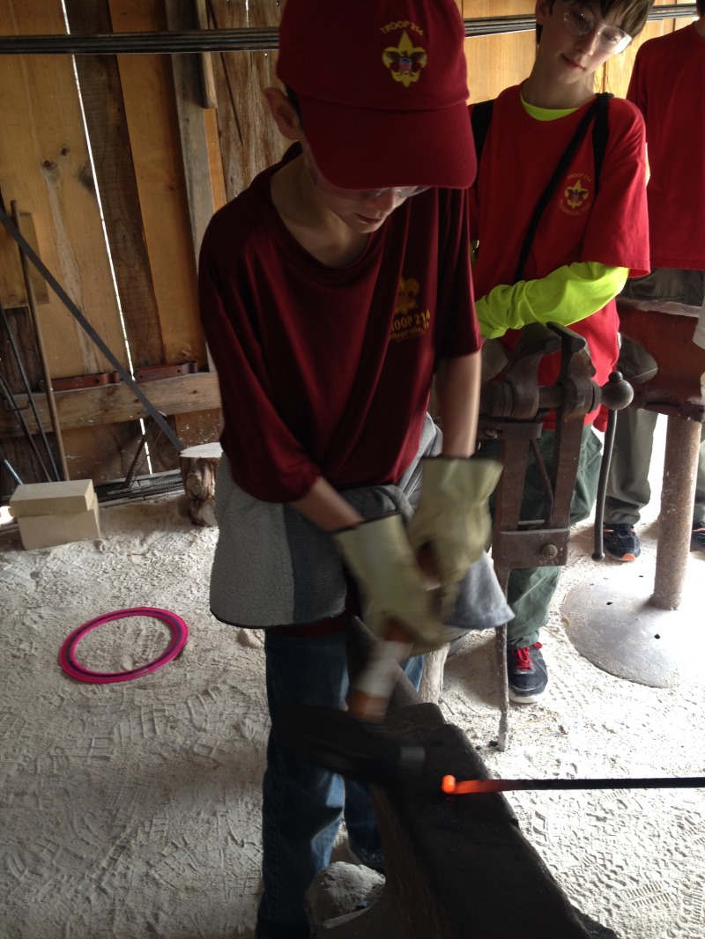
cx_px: 352
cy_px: 470
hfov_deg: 40.7
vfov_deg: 52.6
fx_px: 950
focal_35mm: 35
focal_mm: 4.28
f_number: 2.4
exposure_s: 1/35
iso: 50
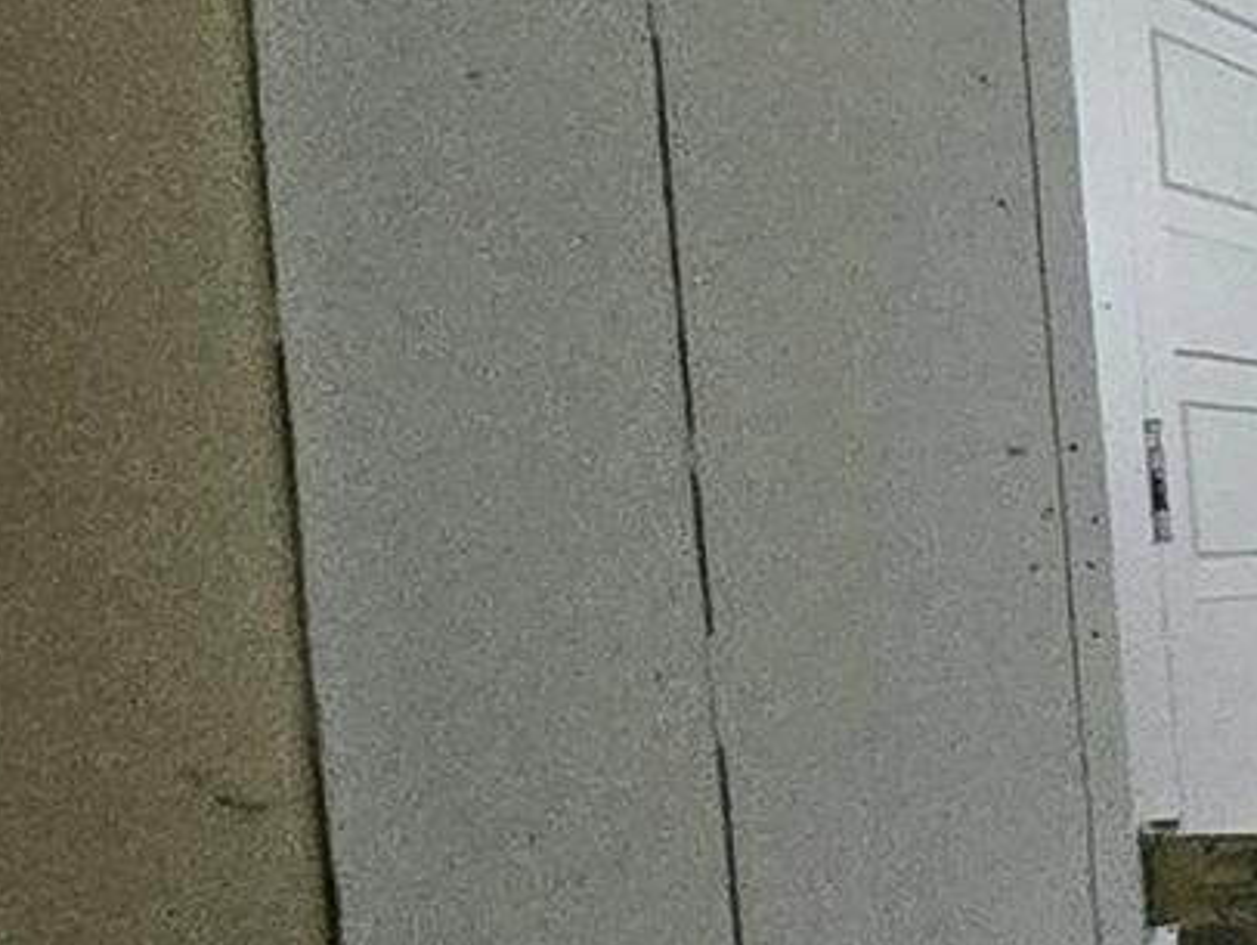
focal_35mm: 96
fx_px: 3488
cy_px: 648
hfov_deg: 11.0
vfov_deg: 15.4
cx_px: 3901
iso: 1000
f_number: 2.2
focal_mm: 2.2
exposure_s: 1/60.2
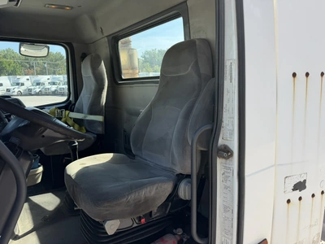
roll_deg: -0.2
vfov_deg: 56.8
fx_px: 225
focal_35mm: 24
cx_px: 162
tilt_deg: -10.0
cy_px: 122
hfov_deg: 71.6
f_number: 1.78
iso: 100
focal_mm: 6.76
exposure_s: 1/1361
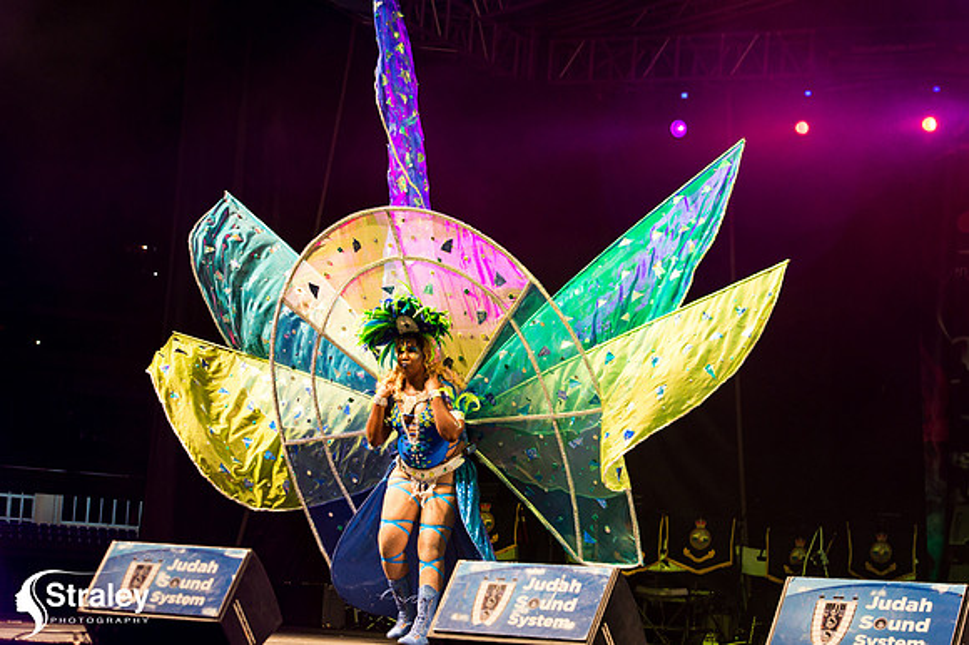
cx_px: 484
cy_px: 322
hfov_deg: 22.6
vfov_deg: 15.2
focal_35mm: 90
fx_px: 2421
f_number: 5.6
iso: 3200
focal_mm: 90
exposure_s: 1/160
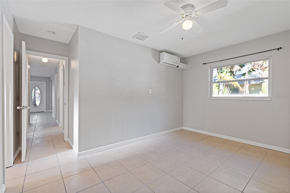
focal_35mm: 16
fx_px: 133
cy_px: 96
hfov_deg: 95.0
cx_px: 145
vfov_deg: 72.0
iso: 250
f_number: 7.1
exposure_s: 1/6
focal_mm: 16.5
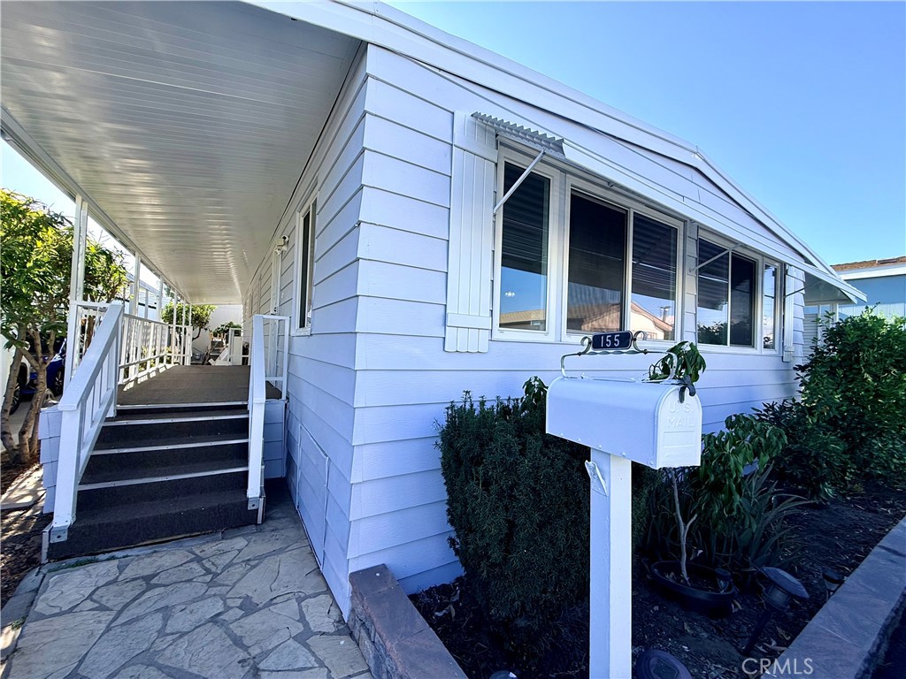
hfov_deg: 102.1
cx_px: 453
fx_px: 366
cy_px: 340
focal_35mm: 14
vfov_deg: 85.7
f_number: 2.2
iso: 50
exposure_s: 1/631
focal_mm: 2.22
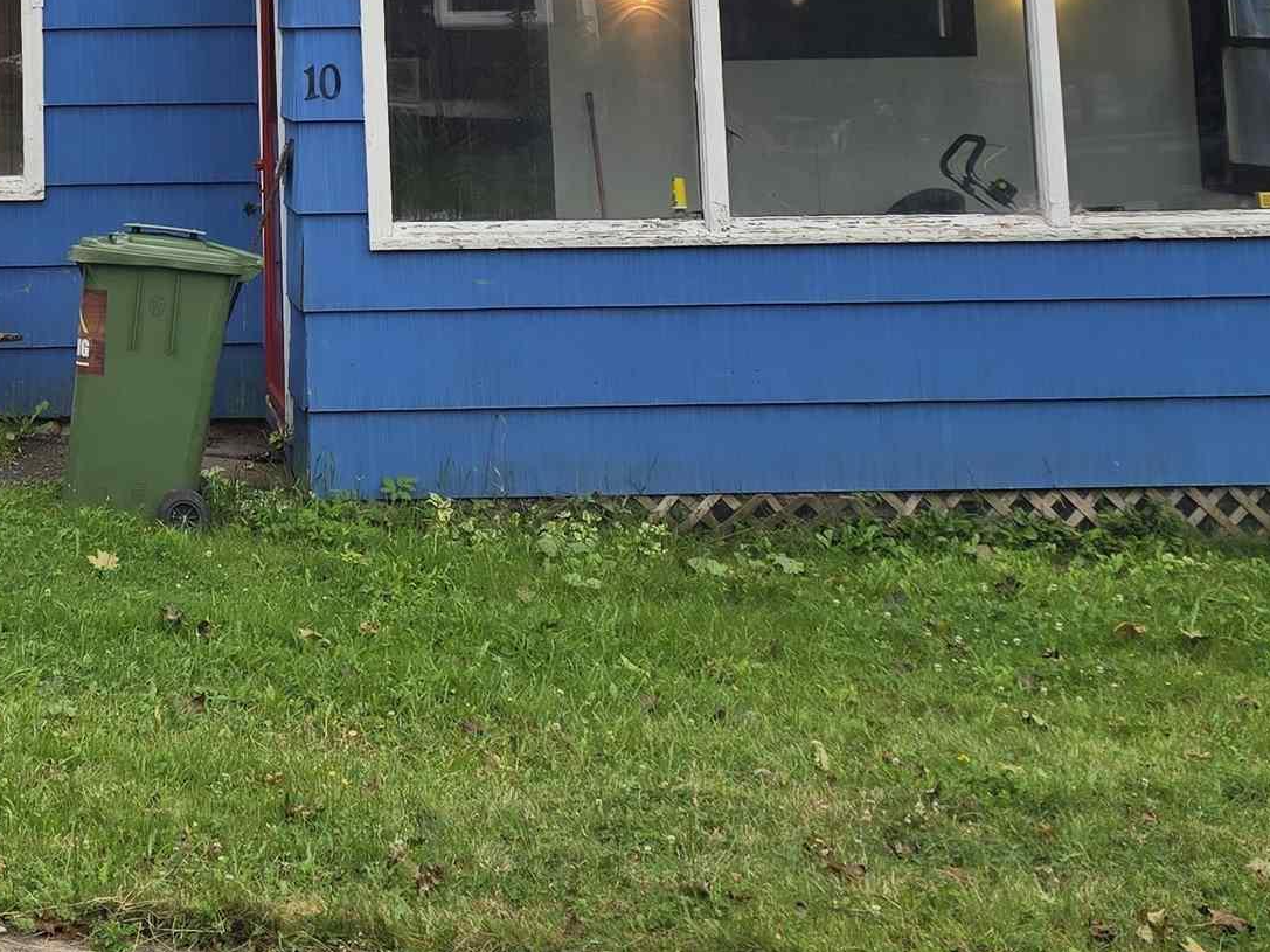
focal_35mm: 65
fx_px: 2384
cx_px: 98
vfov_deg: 20.8
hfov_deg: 28.5
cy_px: -239
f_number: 1.7
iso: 12
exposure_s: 1/180
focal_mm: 6.3
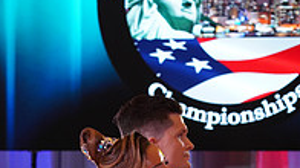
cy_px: 287
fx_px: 2584
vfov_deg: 3.7
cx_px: 146
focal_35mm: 325
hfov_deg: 6.6
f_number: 6.3
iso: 1600
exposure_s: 1/160
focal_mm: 105
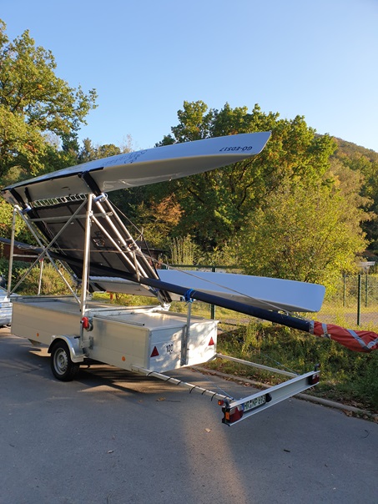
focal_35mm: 26
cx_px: 189
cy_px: 252
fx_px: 379
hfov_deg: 53.1
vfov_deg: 67.3
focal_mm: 4.3
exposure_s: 1/458
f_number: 2.4
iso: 50
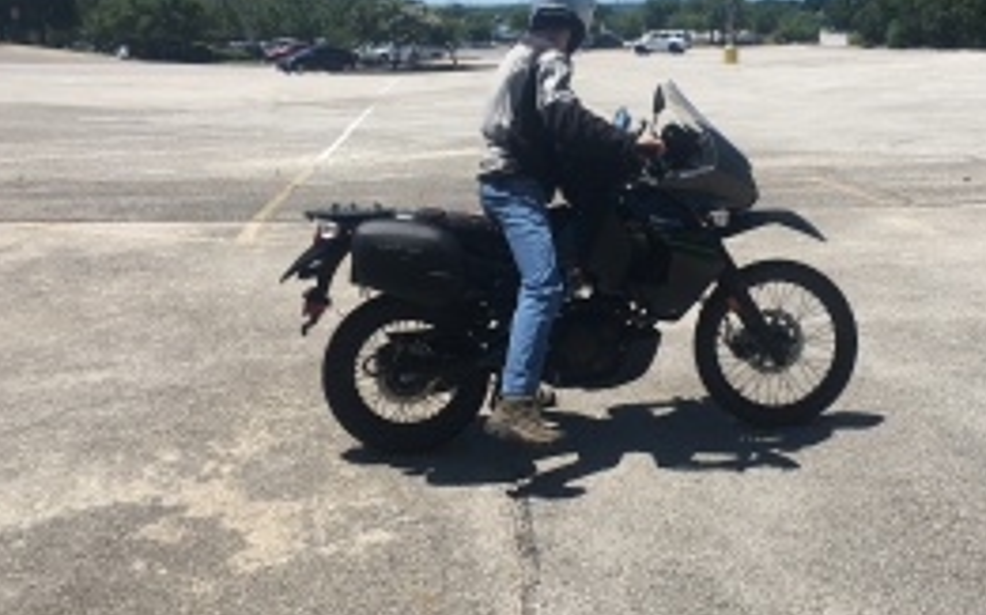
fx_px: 1155
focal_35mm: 43
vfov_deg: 29.6
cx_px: 642
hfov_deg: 45.6
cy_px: 204
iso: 25
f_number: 2.2
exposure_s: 1/1637
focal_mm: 4.15
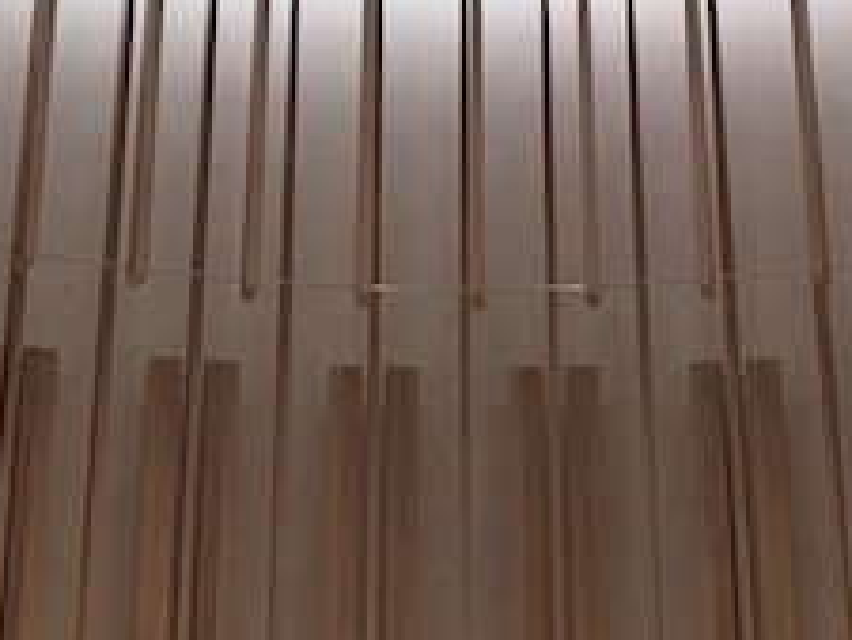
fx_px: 3152
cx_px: 458
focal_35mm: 128
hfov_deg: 15.4
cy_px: -617
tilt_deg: +35.3
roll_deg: +0.6
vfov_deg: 10.7
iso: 200
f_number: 1.78
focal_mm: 6.76
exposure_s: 1/65
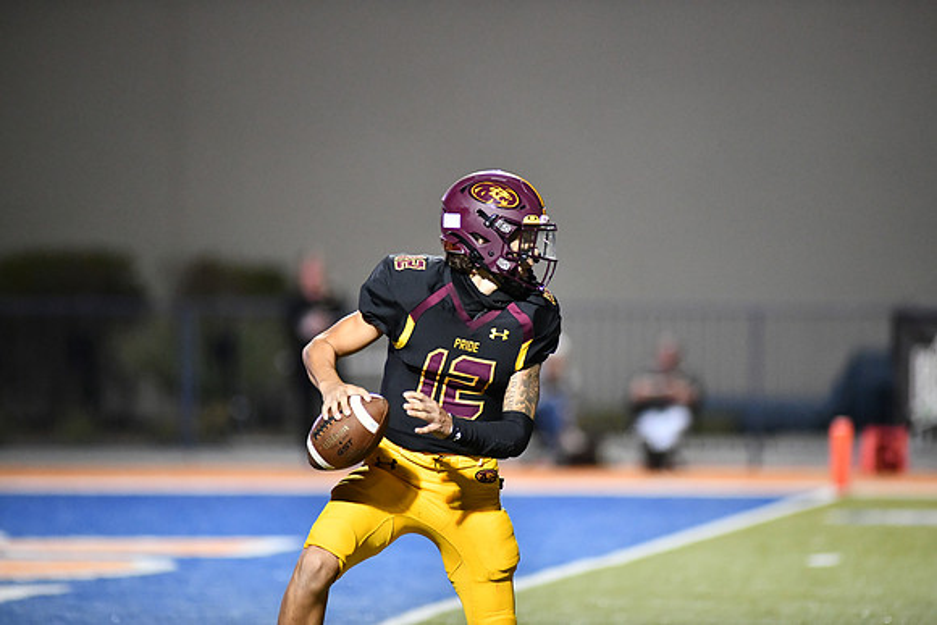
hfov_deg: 6.9
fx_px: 7810
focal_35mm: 300
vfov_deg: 4.6
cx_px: 468
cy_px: 312
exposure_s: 1/1000
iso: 6400
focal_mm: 300
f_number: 2.8
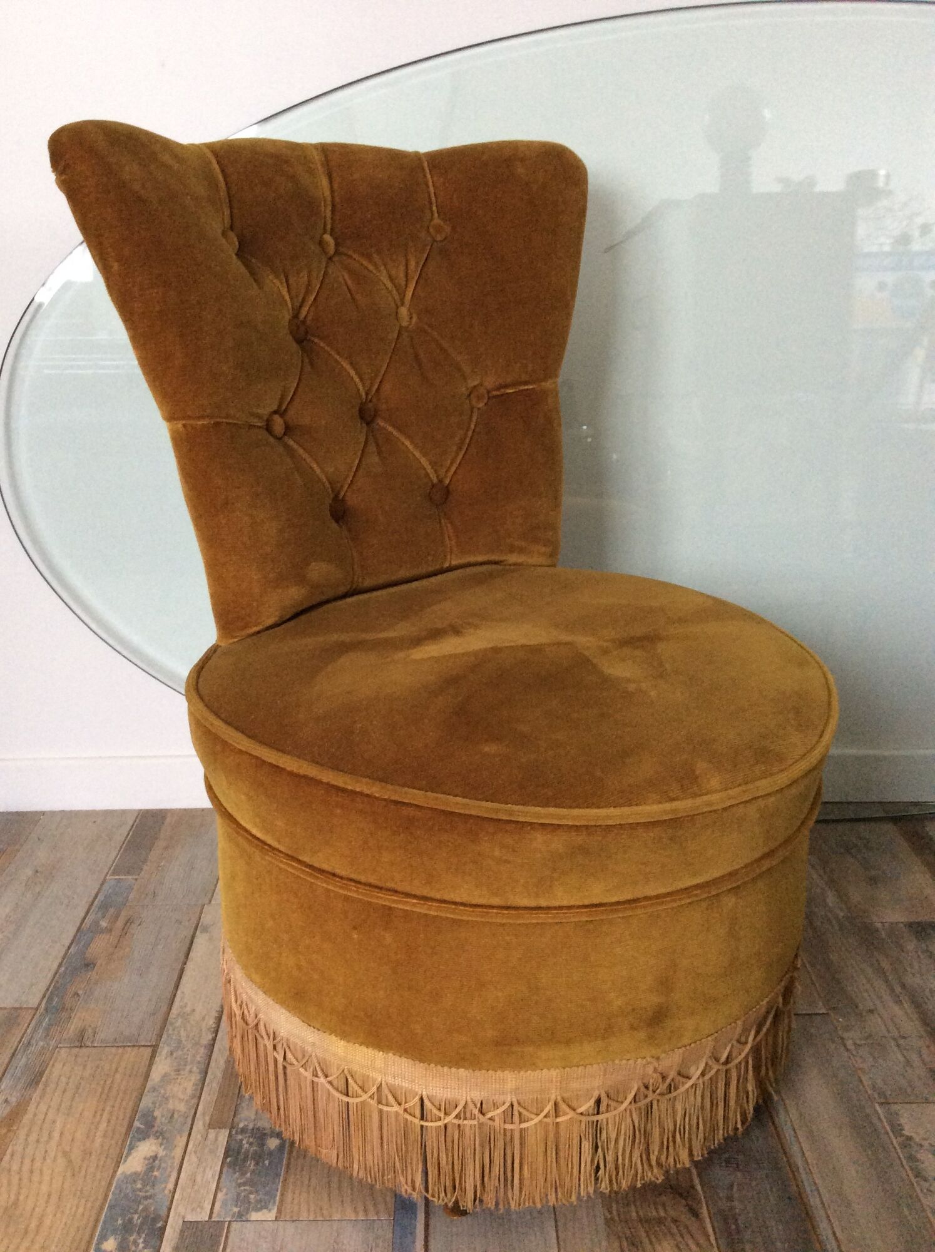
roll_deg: +0.4
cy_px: 626
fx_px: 1155
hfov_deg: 44.1
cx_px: 468
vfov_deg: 56.9
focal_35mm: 32
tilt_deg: -18.4
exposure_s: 1/25
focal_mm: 3.3
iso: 160
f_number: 2.4
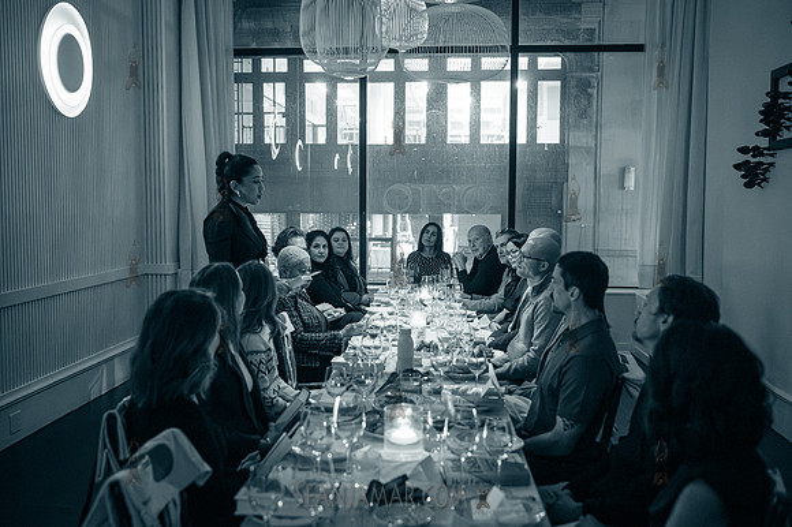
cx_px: 396
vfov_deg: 37.5
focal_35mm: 35
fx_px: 776
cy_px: 264
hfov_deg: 54.1
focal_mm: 35
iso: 16000
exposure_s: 1/125
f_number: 2.8
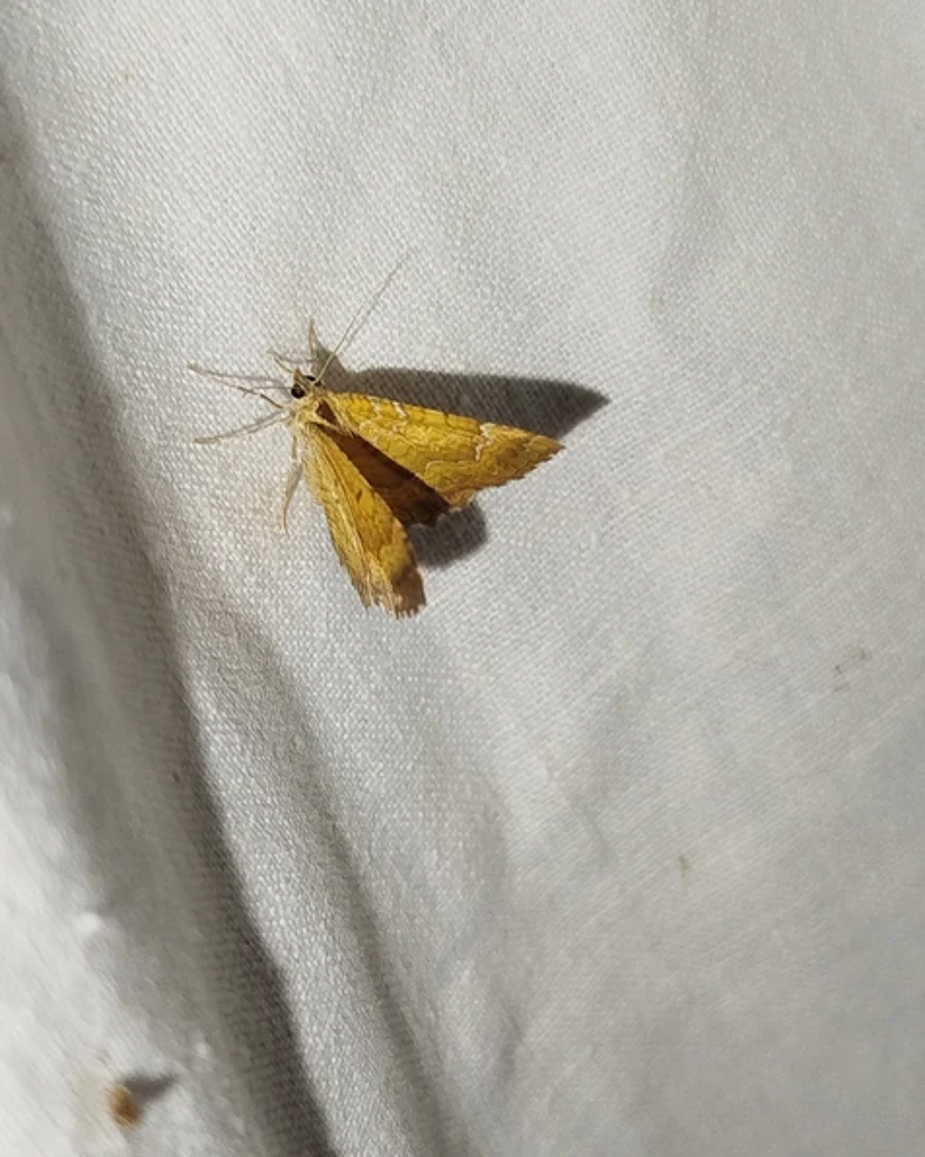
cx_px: 461
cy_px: 591
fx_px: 2156
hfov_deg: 24.2
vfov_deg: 30.0
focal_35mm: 63
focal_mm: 5.31
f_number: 1.7
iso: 100
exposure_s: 1/50
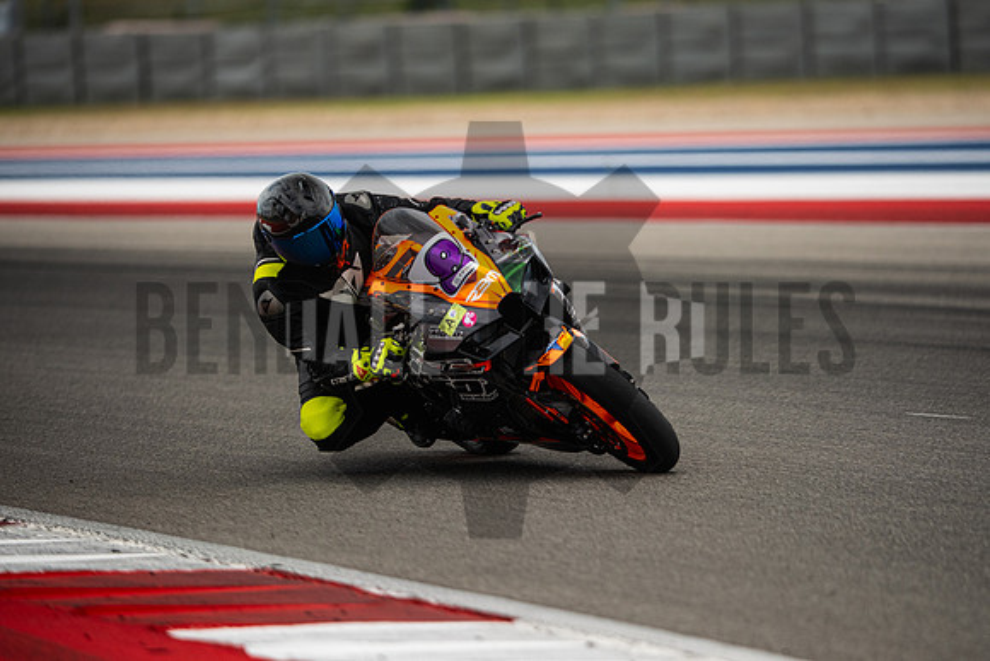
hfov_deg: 6.9
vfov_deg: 4.6
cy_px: 330
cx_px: 495
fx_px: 8252
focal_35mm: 300
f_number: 2
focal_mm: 200
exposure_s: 1/5000
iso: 400
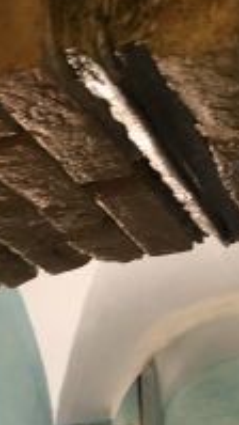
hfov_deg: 13.1
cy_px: 220
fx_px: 1036
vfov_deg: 23.2
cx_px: 85
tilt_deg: +6.3
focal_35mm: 92
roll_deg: +2.9
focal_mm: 3.99
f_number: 1.8
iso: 100
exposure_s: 1/14
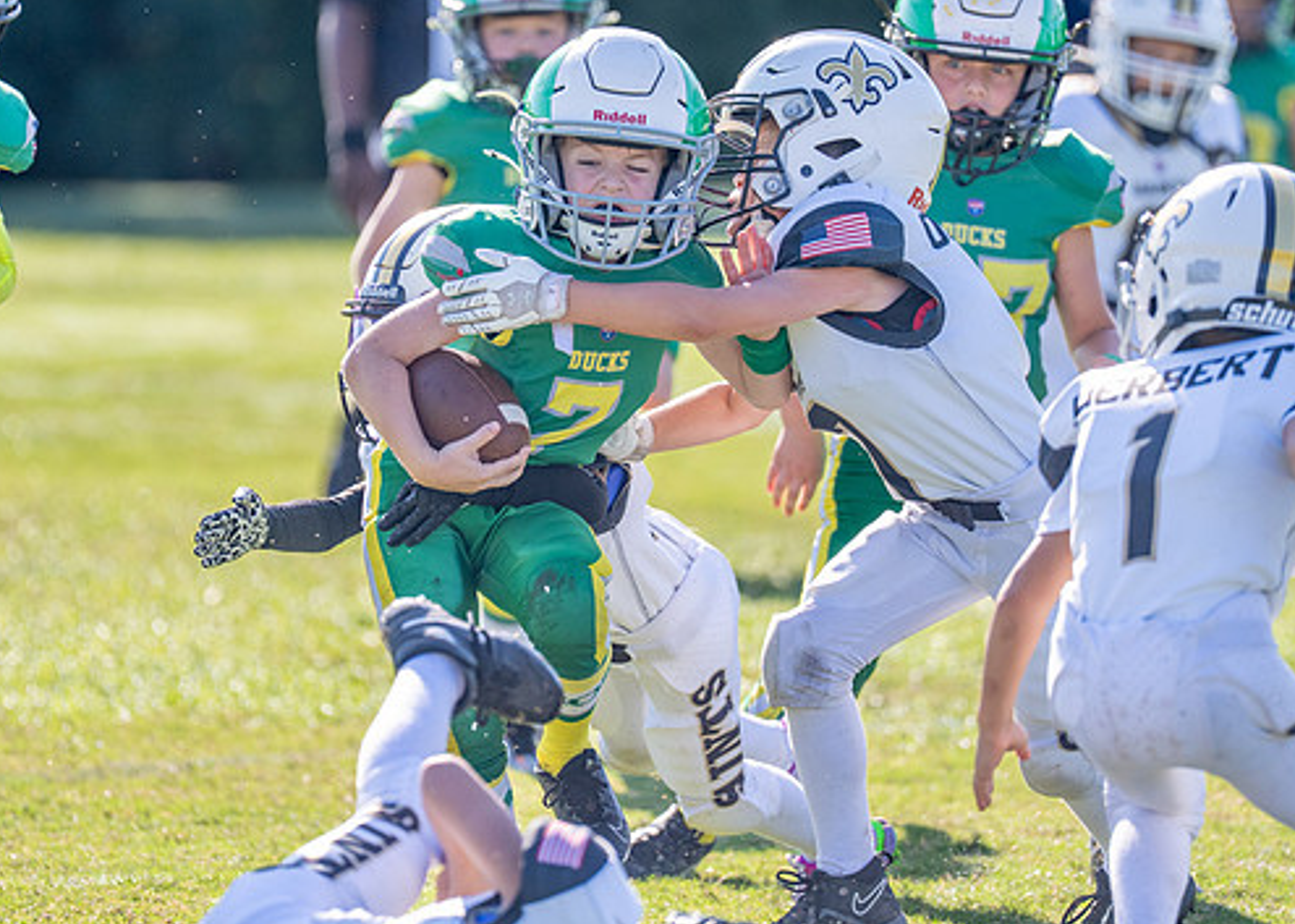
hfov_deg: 6.0
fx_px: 12388
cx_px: 618
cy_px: 382
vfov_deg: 4.3
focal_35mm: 337
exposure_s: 1/2500
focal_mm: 200
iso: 250
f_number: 2.8
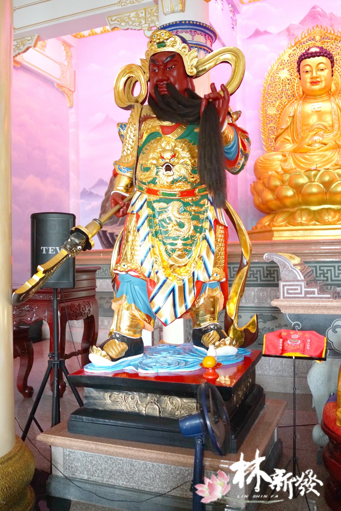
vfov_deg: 54.4
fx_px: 497
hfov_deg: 37.9
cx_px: 170
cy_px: 256
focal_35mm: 35
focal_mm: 35
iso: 2000
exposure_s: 1/40
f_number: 2
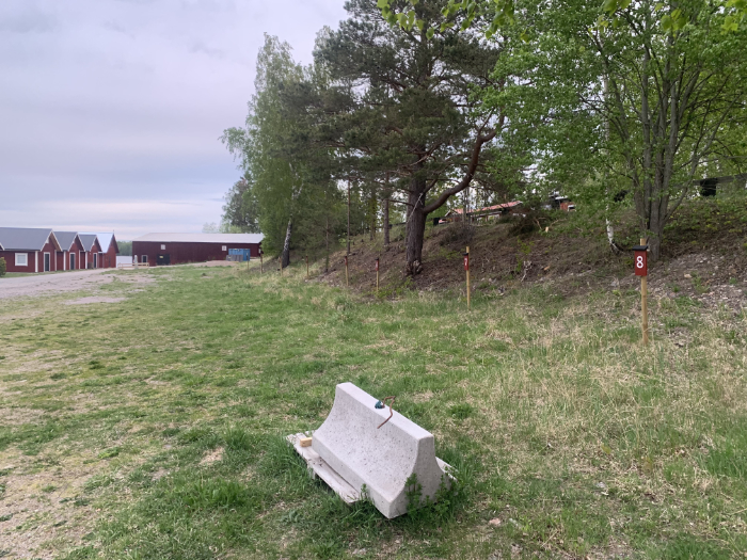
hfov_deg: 67.3
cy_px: 280
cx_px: 374
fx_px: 561
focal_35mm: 26
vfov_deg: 53.1
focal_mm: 4.2
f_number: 1.8
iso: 100
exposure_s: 1/71
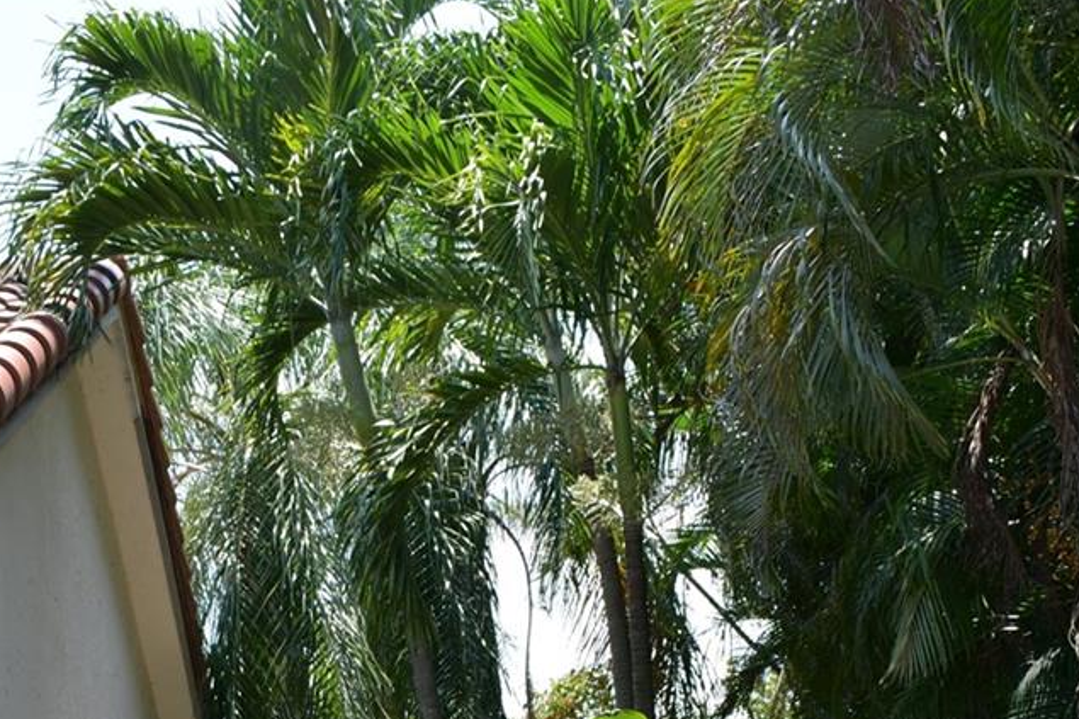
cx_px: 326
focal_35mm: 68
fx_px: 2037
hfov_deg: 29.4
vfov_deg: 18.8
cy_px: 889
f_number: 6.3
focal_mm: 18
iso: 100
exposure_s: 1/250
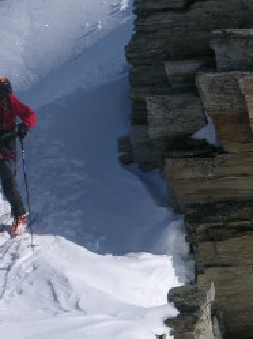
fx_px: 3019
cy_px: 317
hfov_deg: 4.8
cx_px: 201
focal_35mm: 309
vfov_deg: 6.4
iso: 50
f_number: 7.3
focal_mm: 25.4
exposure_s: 1/520
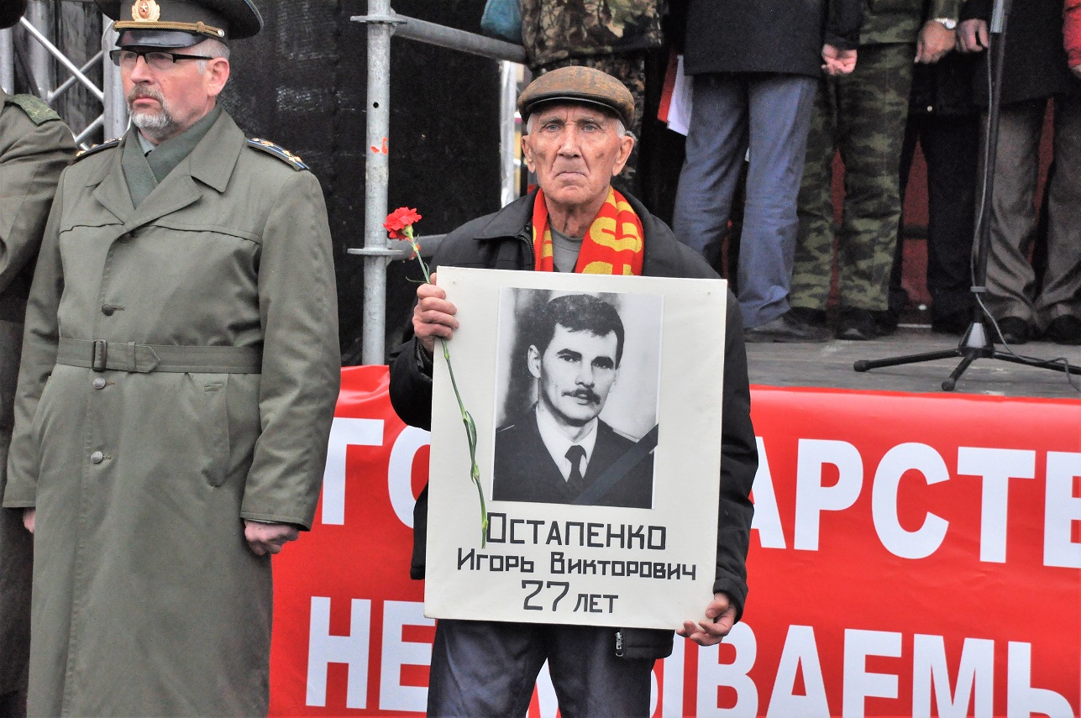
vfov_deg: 12.1
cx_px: 540
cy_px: 359
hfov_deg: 18.2
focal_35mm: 112
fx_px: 3374
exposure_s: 1/500
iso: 1250
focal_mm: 75
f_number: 5.3
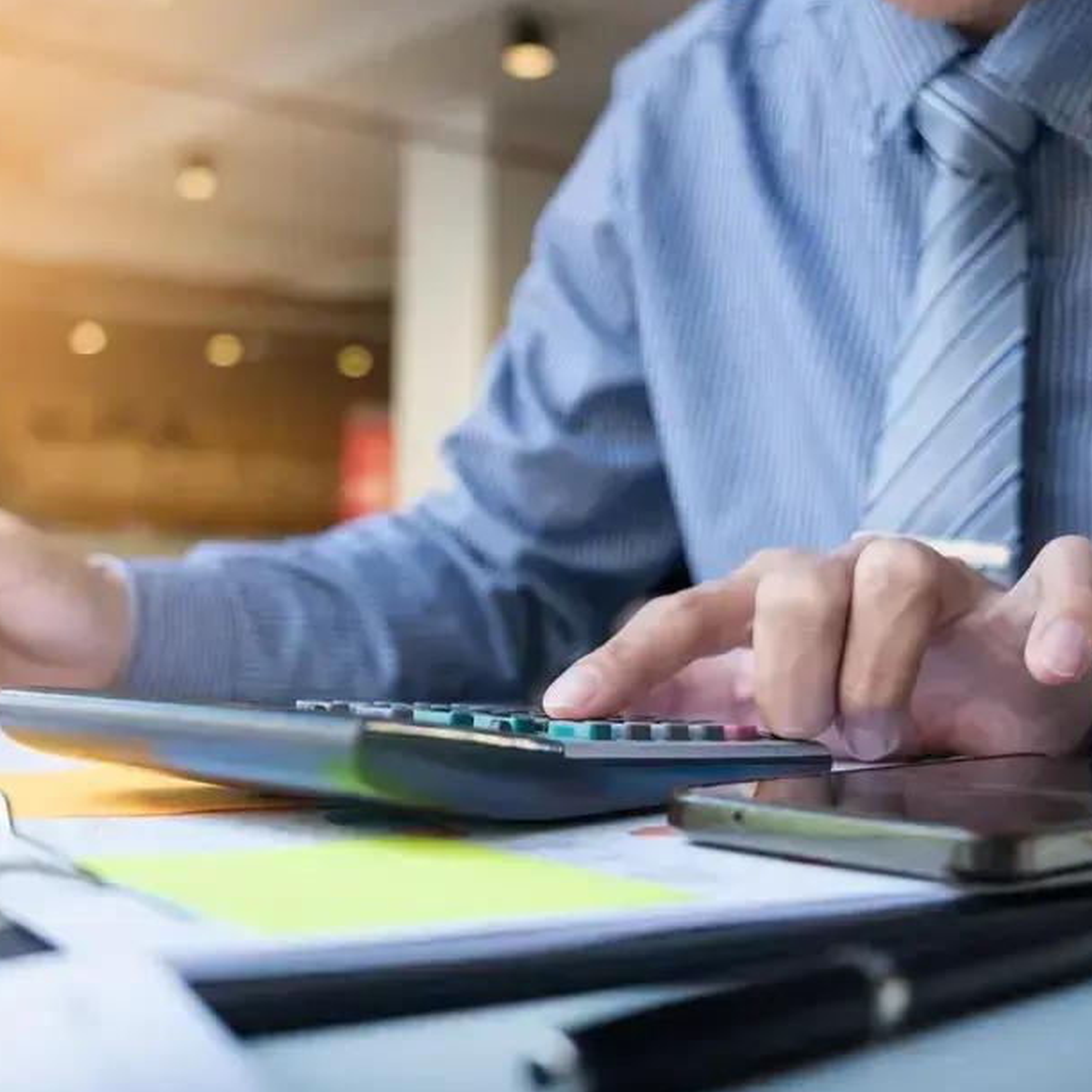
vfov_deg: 36.8
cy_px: 545
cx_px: 403
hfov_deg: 36.6
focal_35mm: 46
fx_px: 1642
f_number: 3.2
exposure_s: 1/80
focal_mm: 23.3
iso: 500
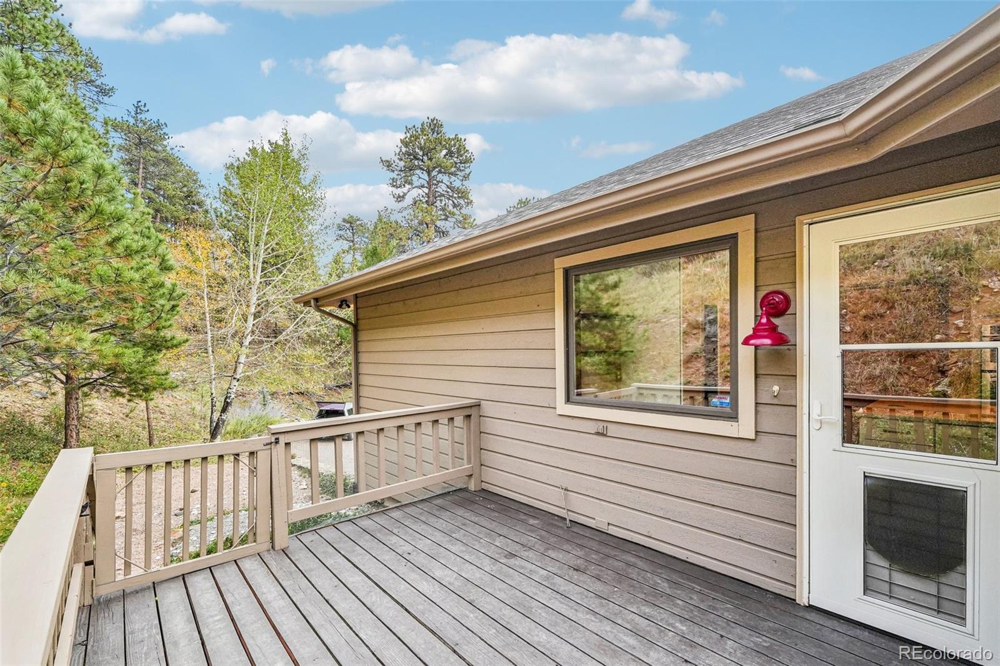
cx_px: 500
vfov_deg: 77.3
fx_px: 417
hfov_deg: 100.4
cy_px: 333
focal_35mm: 15
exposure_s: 1/320
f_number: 8
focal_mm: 10
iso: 800
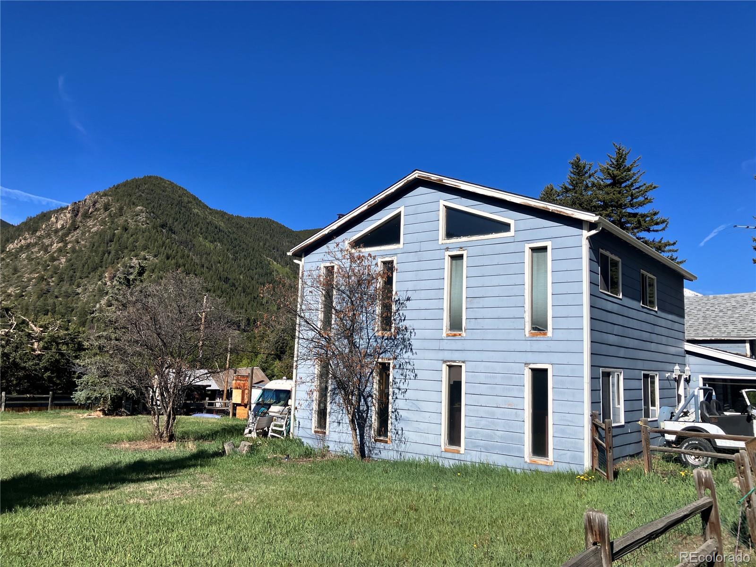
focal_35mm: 28
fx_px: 612
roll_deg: -2.2
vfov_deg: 49.7
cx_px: 378
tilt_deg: +8.4
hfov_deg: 63.4
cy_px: 284
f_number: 1.8
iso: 32
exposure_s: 1/3040
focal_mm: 3.99
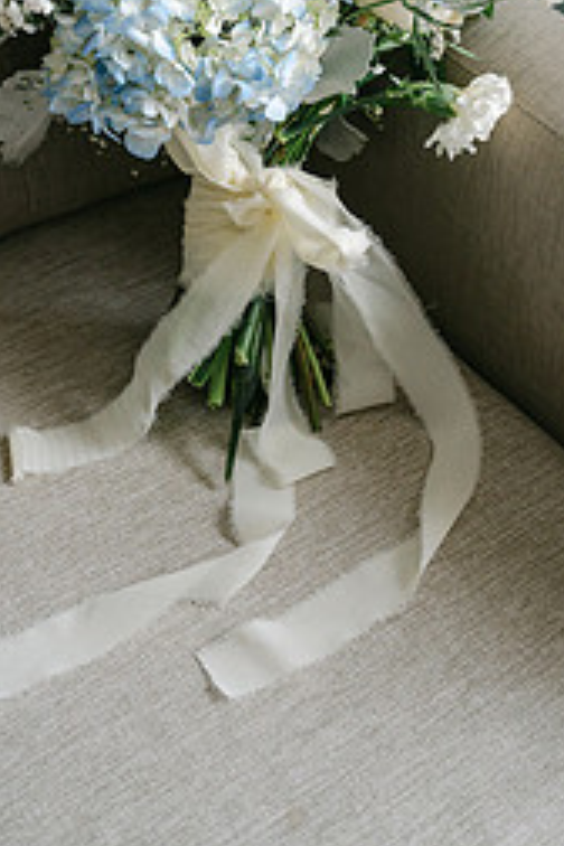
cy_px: 121
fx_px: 1551
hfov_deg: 20.6
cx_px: 203
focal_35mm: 66
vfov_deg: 29.5
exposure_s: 1/125
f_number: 4
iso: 640
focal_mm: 37
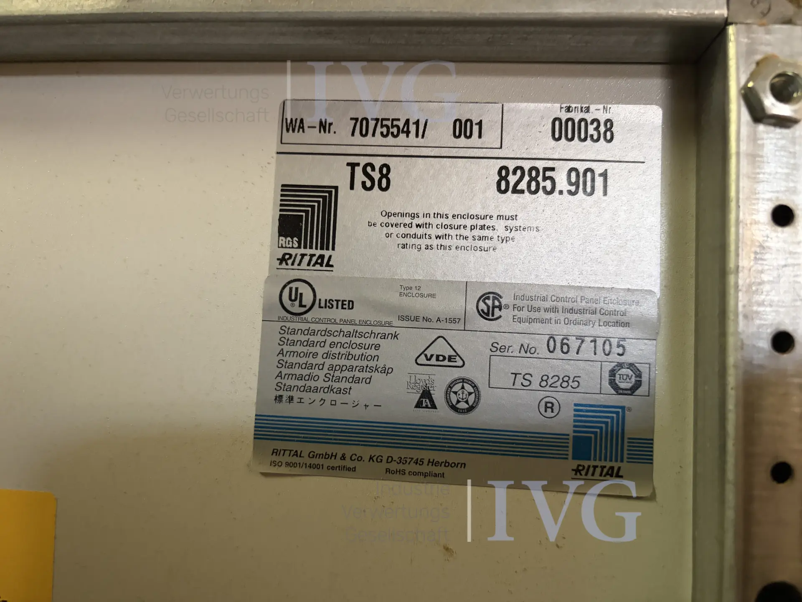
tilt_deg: +4.1
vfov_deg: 53.1
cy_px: 301
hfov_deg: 67.3
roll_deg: -1.8
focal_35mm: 26
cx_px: 401
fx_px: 602
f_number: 1.6
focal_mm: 5.96
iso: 500
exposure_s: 1/33
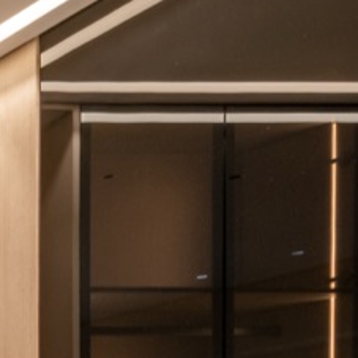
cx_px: -847
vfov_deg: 16.7
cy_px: 566
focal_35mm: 93
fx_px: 1088
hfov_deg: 10.0
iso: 100
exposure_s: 1/20
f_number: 8
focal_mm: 15.5
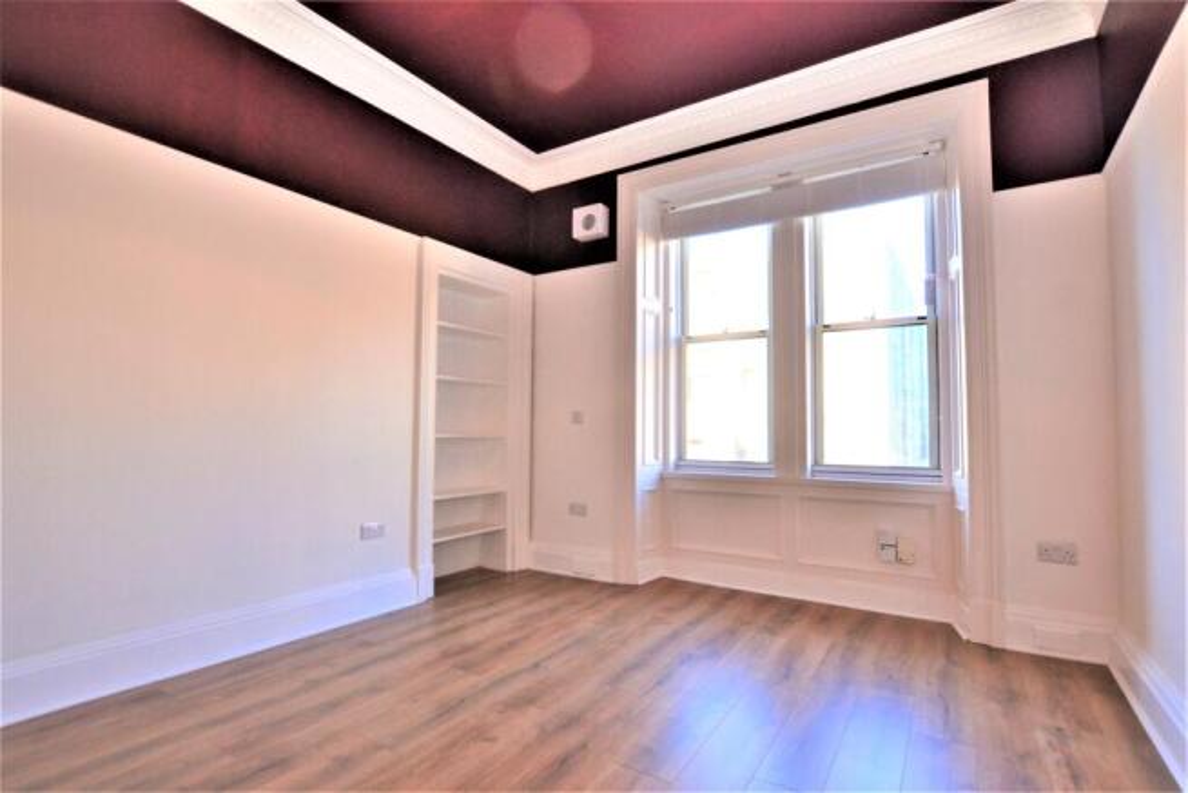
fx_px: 495
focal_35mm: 15
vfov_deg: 77.4
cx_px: 594
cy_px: 396
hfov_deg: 100.4
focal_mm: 10
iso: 400
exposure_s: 1/100
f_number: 5
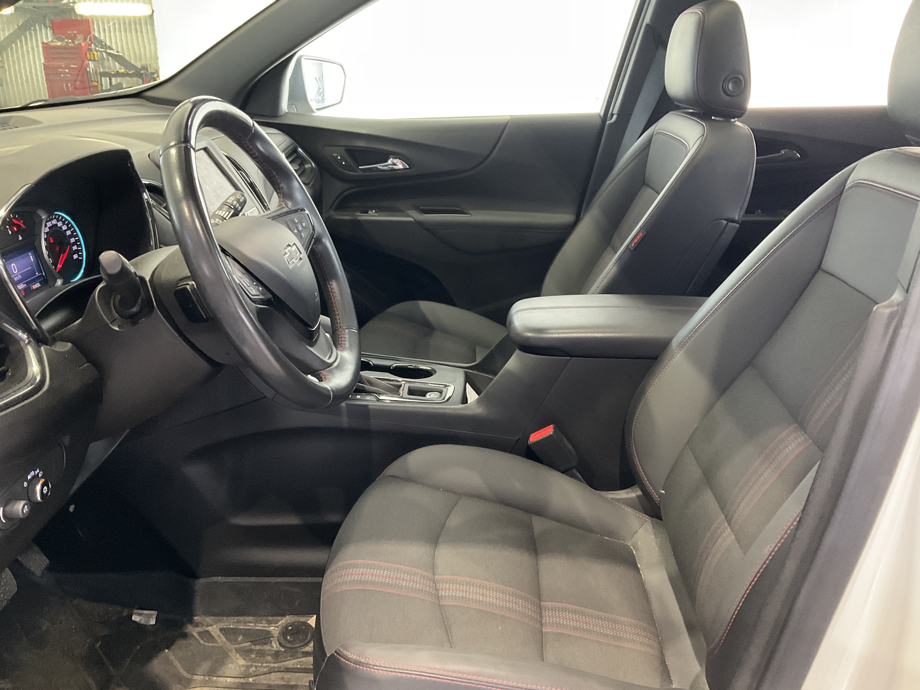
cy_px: 345
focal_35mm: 29
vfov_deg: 48.2
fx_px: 771
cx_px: 460
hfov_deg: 61.7
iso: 250
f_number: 1.8
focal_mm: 3
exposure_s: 1/40
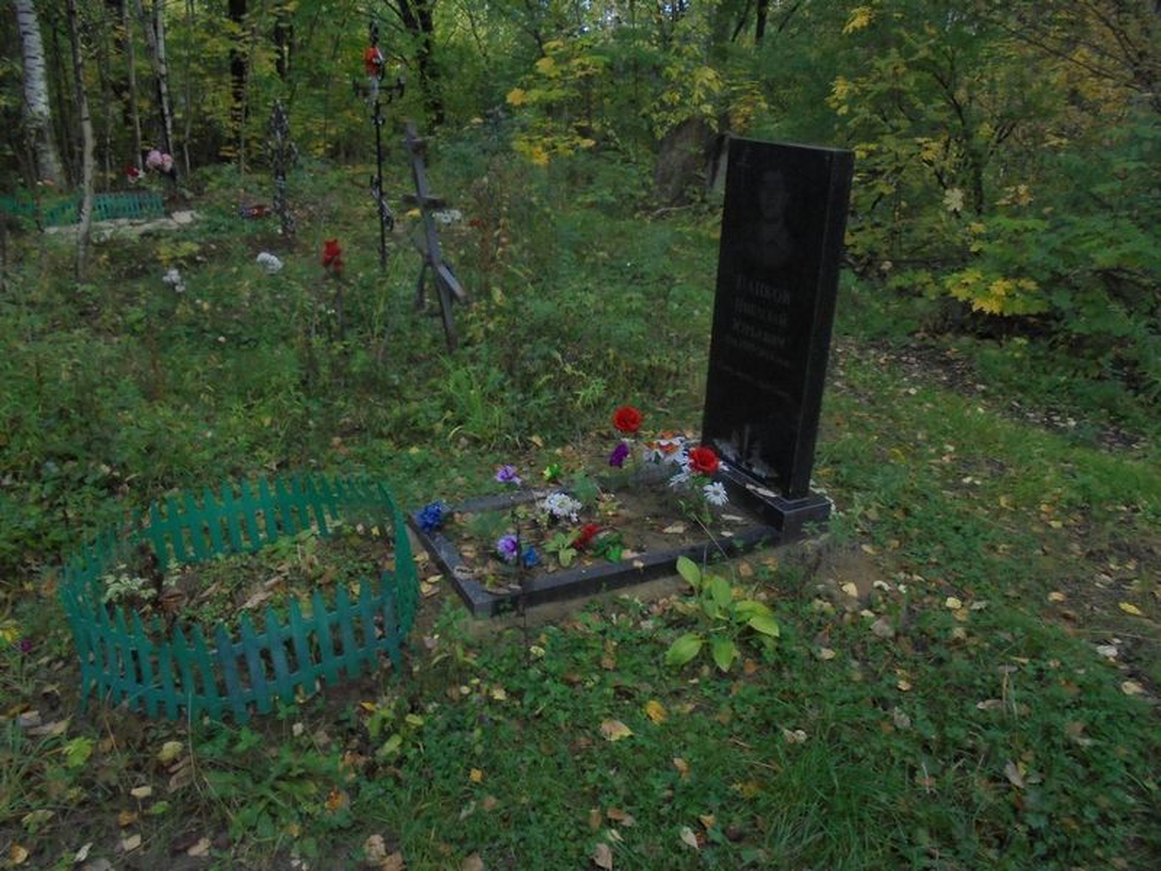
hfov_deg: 67.3
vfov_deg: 53.1
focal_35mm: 26
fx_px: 872
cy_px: 436
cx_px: 580
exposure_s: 1/250
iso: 320
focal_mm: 4.6
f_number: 3.5
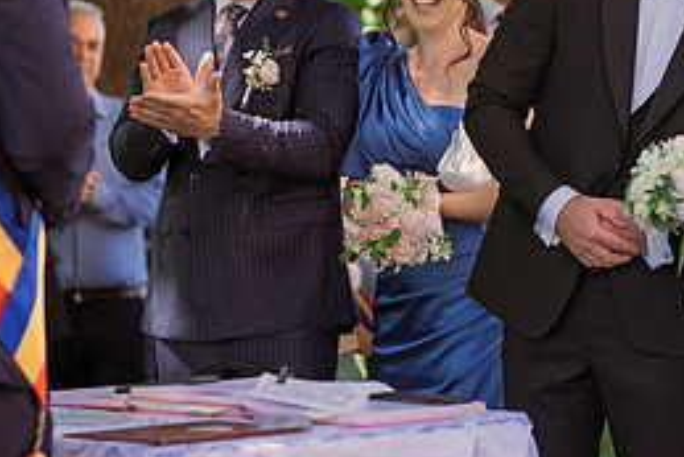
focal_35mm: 190
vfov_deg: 7.2
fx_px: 3612
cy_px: 90
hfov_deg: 10.8
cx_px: 449
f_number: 2.8
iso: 250
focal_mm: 85
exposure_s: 1/500
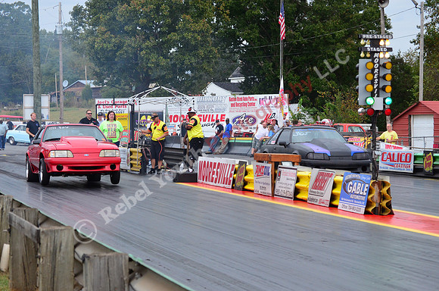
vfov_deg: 13.0
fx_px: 1278
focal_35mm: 105
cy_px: 146
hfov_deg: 19.5
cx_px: 220
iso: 1000
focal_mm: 70
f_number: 7.1
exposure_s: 1/800
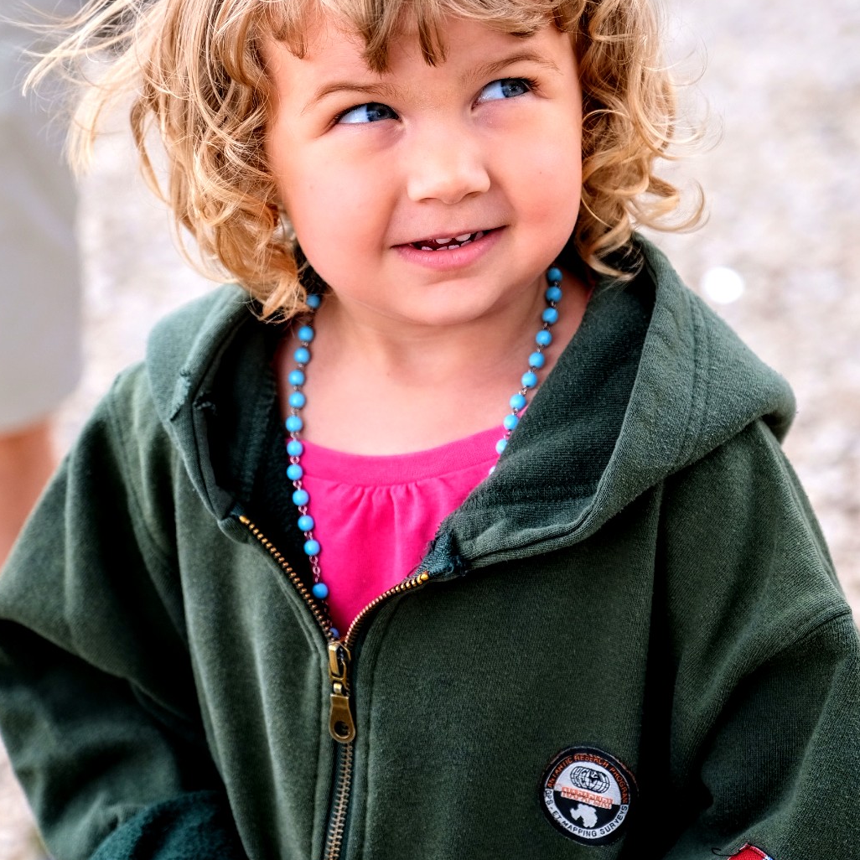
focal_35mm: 107
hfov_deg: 16.3
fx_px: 3008
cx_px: 426
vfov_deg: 16.2
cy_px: 313
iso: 200
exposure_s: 1/400
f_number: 2.8
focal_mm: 55
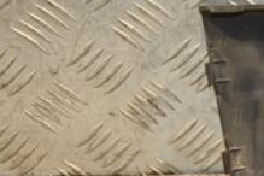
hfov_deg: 9.4
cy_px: 92
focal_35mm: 214
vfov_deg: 6.4
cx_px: 352
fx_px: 1569
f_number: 5
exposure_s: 1/160
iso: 800
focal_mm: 52
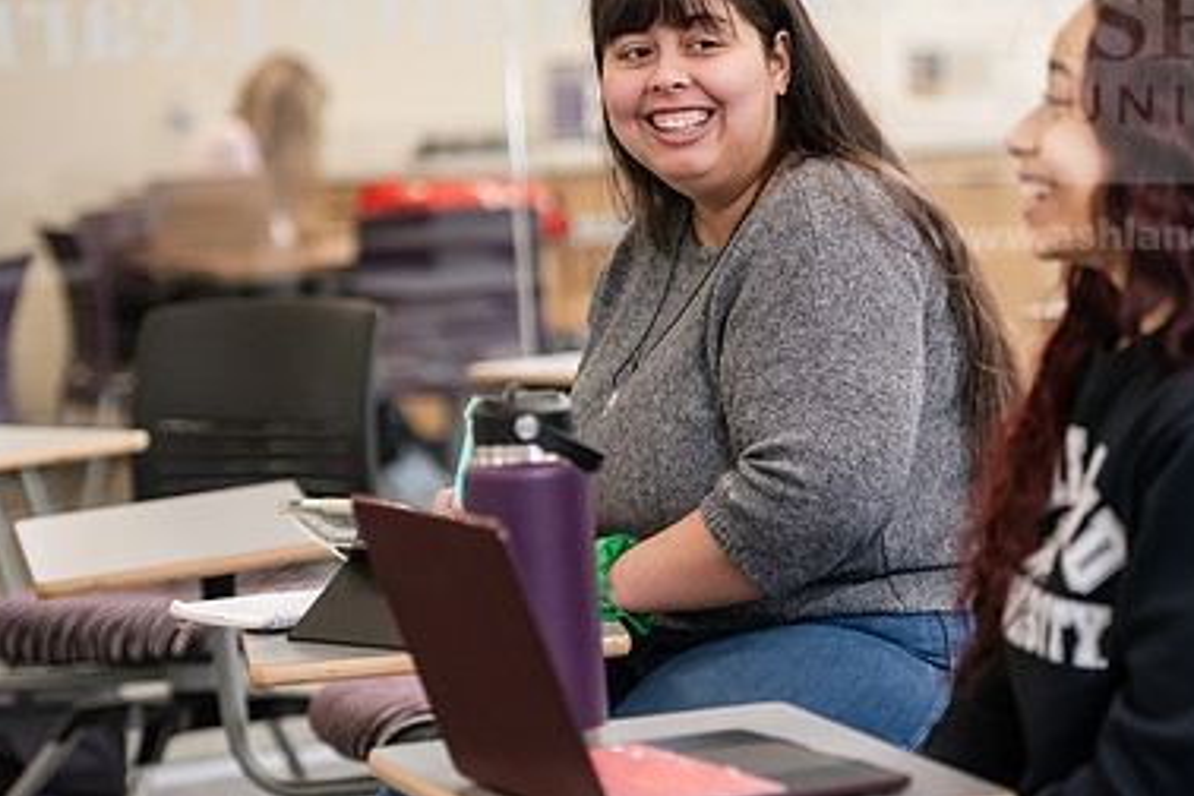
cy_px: 302
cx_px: 787
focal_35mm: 161
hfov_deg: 12.7
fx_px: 5339
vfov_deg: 8.5
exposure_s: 1/200
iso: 1250
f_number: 3.2
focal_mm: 105
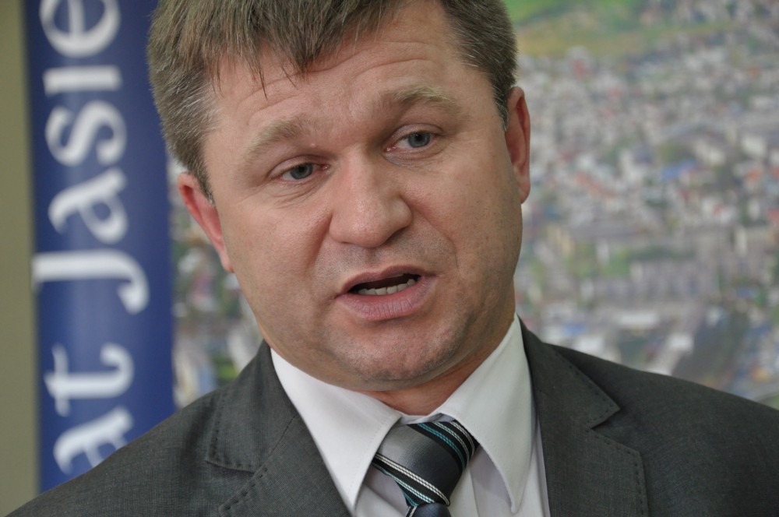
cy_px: 258
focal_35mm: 93
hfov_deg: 21.9
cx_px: 390
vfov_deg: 14.7
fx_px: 2010
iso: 1100
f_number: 5.3
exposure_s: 1/125
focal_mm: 62
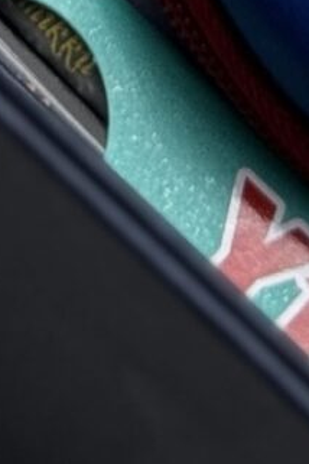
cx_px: 256
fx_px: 5124
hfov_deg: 3.5
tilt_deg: -45.5
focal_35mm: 398
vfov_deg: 4.7
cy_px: -1334
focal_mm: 6.76
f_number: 1.78
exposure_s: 1/2833
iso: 64
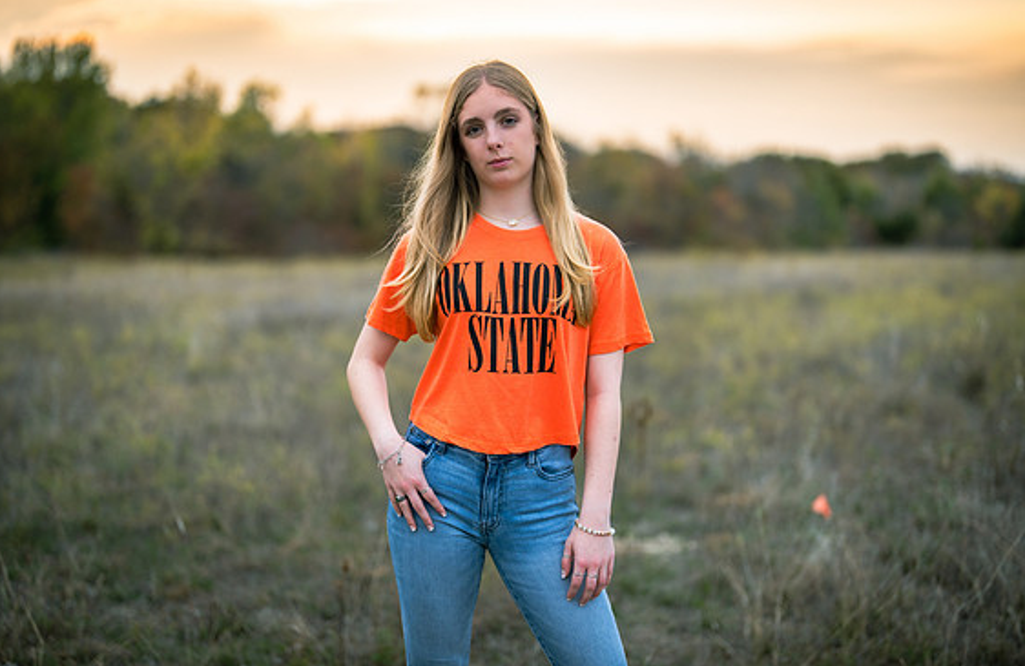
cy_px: 326
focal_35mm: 52
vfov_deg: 25.5
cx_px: 518
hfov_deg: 38.5
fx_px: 1469
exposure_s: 1/400
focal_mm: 50
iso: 100
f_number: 1.2
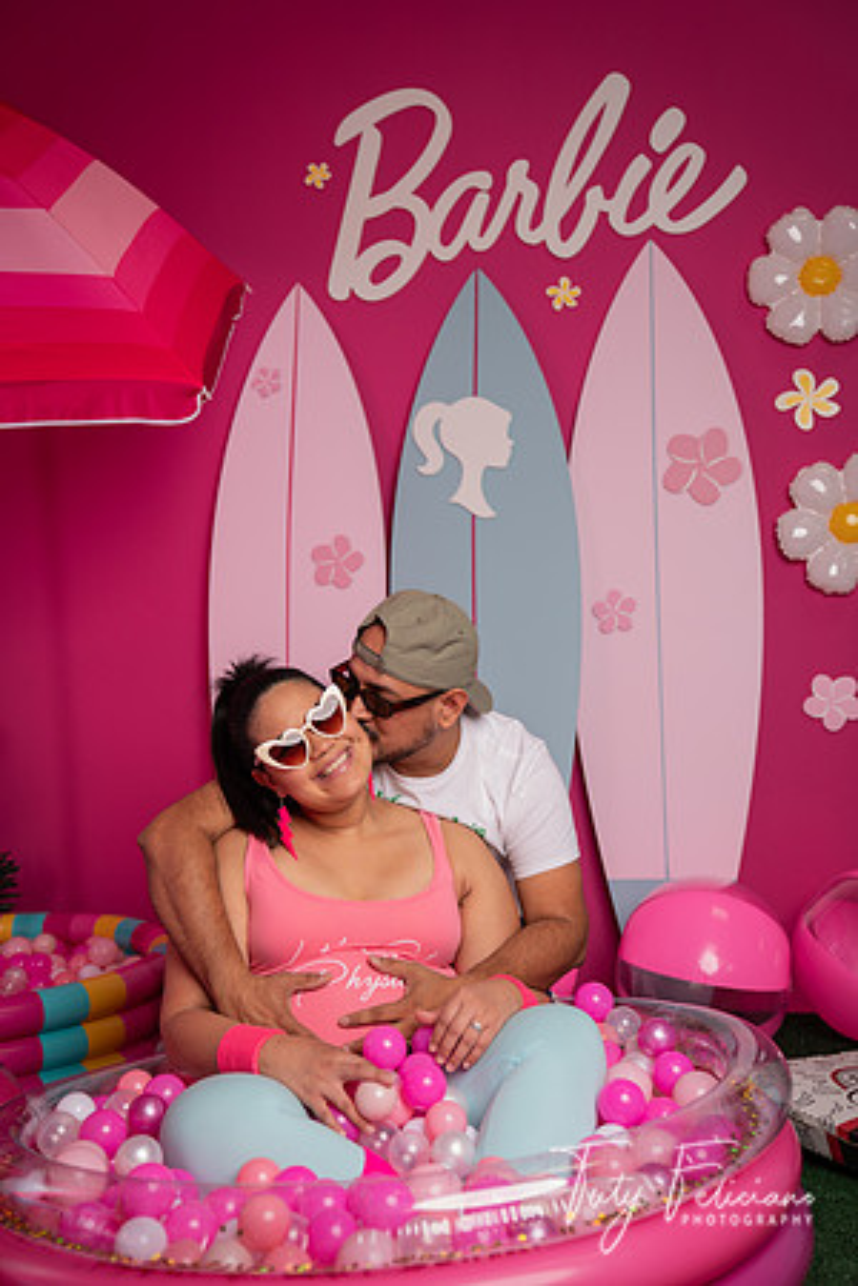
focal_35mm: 40
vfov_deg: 48.5
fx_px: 1430
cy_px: 643
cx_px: 429
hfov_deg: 33.4
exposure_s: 1/50
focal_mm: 40
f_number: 3.2
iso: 50
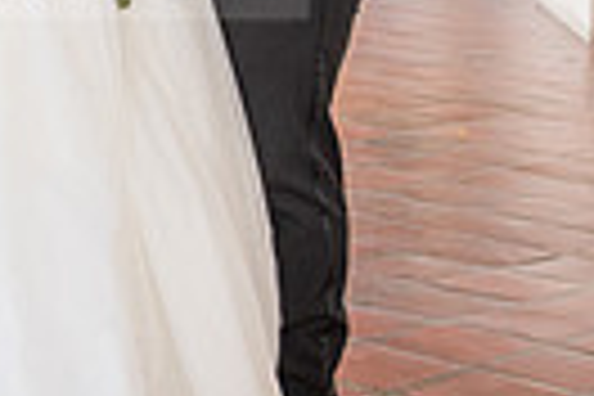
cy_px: -88
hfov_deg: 11.8
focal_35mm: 172
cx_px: -72
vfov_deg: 7.9
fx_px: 2838
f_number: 2.8
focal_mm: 36
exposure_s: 1/160
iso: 800
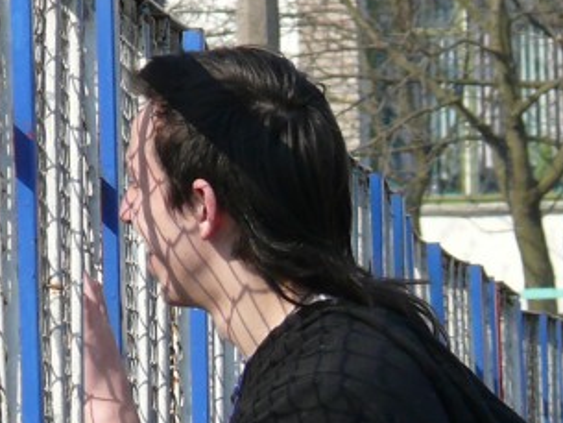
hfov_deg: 2.2
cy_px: 248
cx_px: 255
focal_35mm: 912
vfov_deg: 1.6
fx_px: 14839
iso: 100
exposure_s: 1/320
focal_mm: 47.1
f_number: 5.6
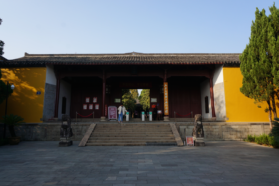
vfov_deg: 53.0
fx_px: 186
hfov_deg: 73.8
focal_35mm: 24
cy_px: 93
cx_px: 140
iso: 100
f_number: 10
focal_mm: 16
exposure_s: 1/80
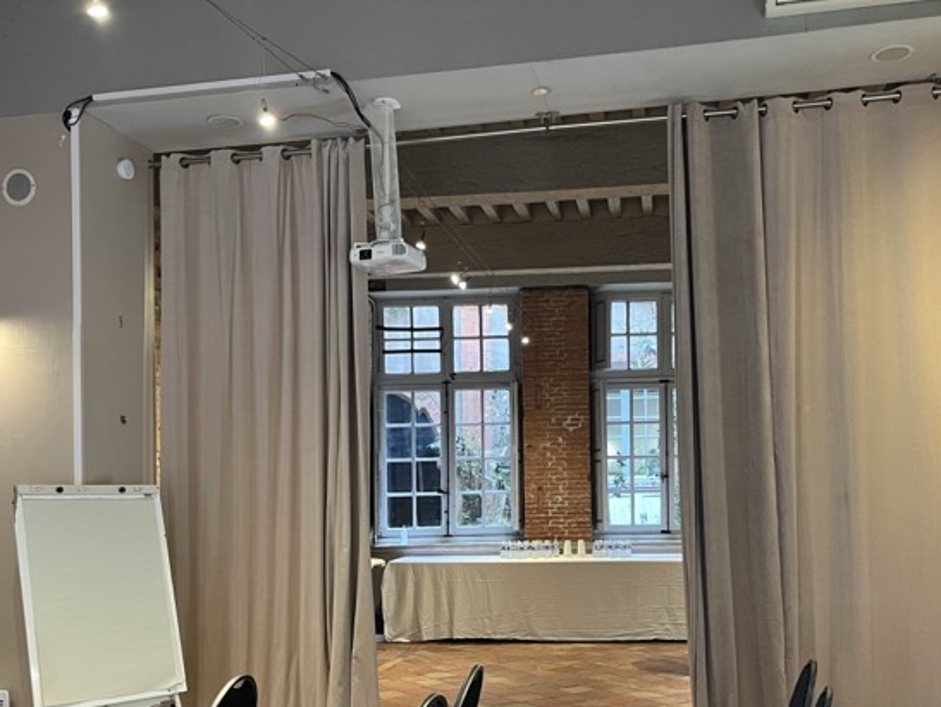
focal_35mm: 38
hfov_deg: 48.9
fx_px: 1034
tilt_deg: +1.3
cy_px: 464
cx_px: 499
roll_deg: +1.3
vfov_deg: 37.4
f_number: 1.6
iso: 250
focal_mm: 5.1
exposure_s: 1/50
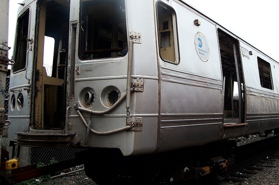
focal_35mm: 37
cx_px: 186
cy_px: 79
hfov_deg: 51.0
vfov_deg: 35.8
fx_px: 286
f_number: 5.6
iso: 280
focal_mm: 18
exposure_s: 1/125
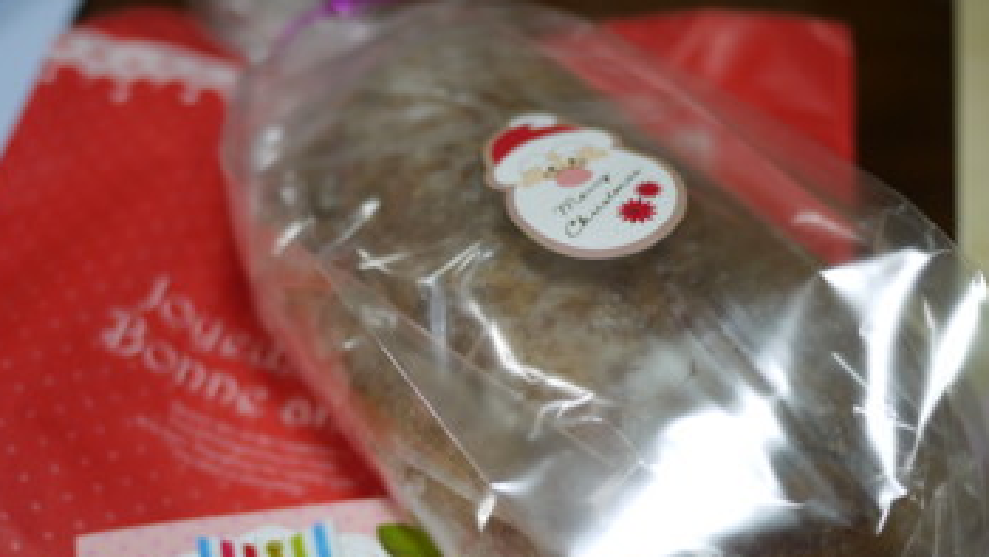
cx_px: 424
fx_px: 1469
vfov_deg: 21.3
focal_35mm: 56
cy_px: 399
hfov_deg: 37.1
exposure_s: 1/80
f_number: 1.7
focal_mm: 20
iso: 100
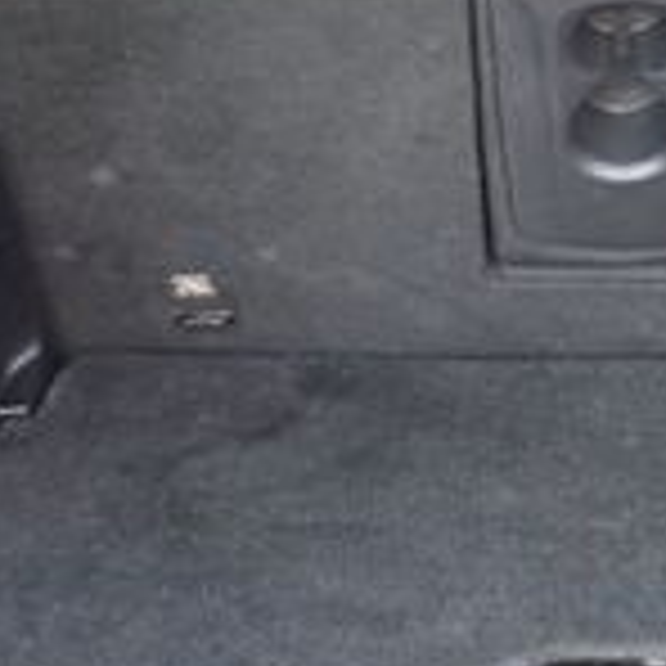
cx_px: 522
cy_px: 248
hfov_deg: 19.5
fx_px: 1916
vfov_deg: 19.7
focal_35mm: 88
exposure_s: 1/160
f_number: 4
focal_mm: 16
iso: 1000
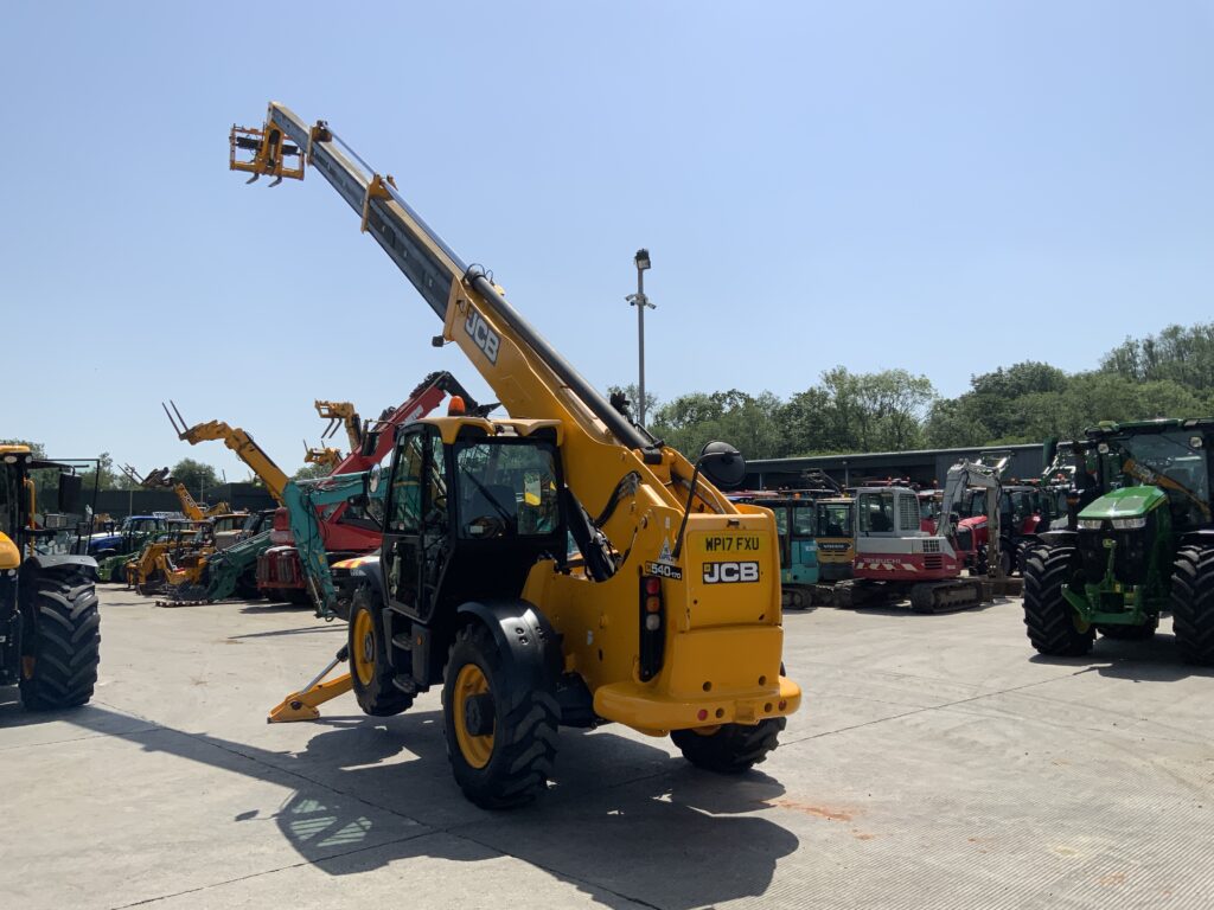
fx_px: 1017
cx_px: 607
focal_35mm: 29
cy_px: 455
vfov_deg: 48.2
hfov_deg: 61.7
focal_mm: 3
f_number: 1.8
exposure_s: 1/3322
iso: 20
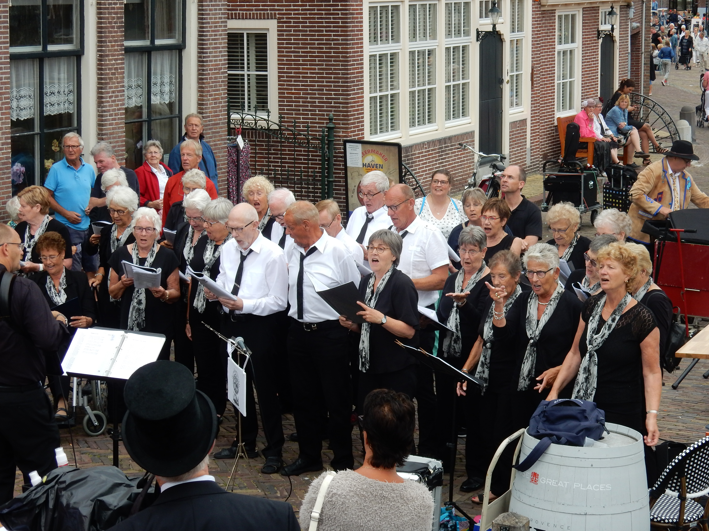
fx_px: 1720
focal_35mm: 84
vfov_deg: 17.6
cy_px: 266
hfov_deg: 23.3
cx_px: 354
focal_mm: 14.9
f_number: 5
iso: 125
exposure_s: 1/125
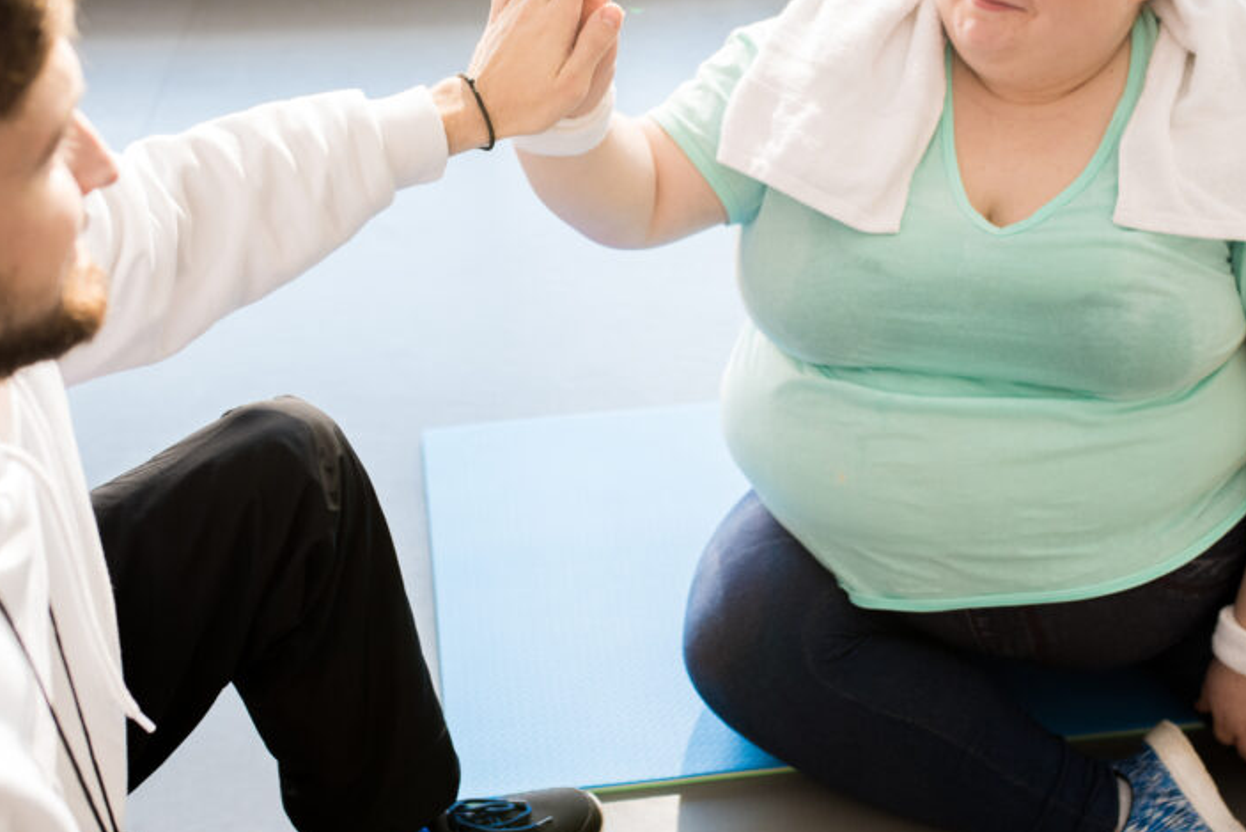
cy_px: 372
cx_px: 603
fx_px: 1765
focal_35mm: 51
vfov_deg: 26.5
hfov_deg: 38.9
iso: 800
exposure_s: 1/160
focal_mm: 35
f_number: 3.2
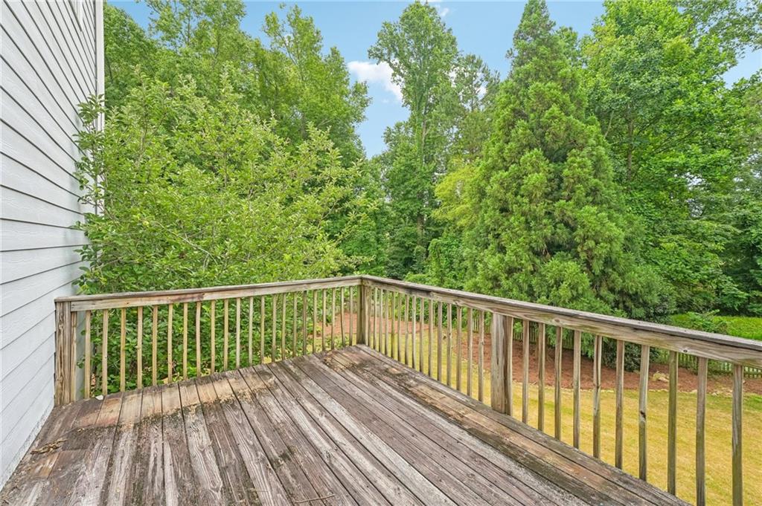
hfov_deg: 104.3
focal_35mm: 14
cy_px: 253
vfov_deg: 81.1
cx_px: 381
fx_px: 296
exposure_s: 1/160
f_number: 8
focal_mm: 14
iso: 640
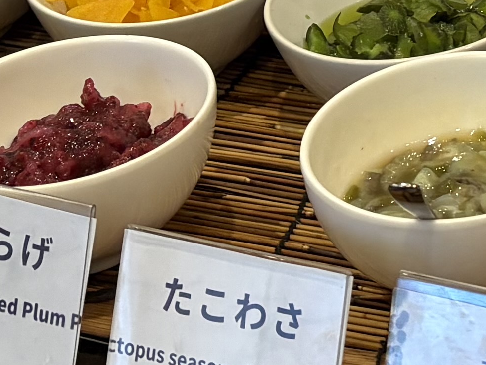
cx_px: 654
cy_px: -491
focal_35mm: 152
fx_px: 2134
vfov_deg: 8.9
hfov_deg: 12.5
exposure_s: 1/60
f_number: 1.6
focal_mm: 5.96
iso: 100
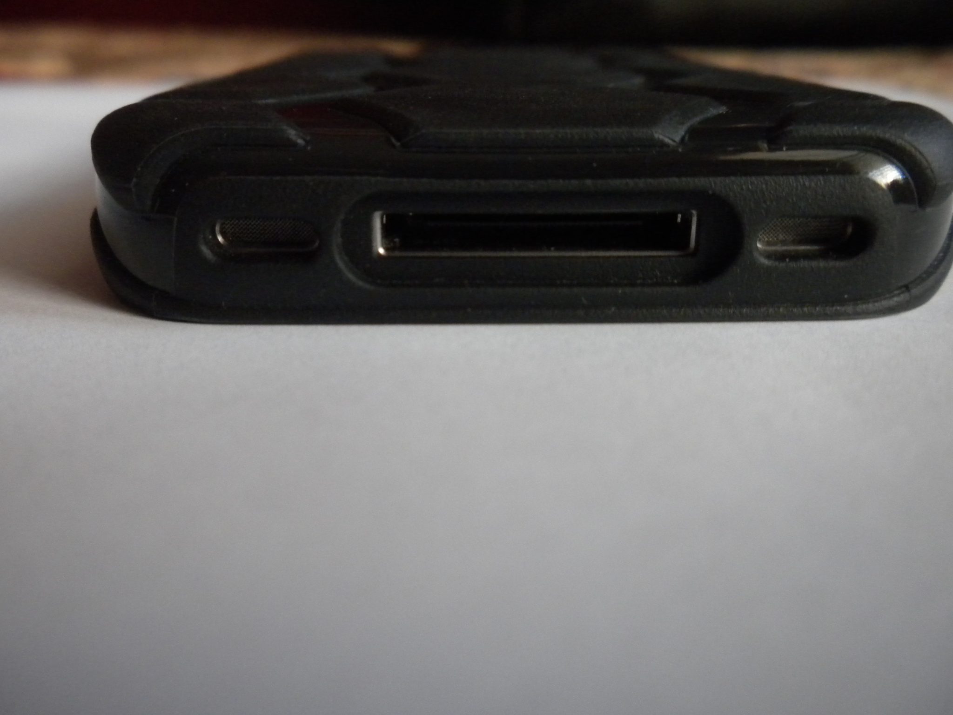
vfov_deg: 38.7
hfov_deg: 50.1
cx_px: 476
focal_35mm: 37
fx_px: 1019
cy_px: 358
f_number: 3.5
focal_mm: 6.6
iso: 400
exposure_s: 1/16.2
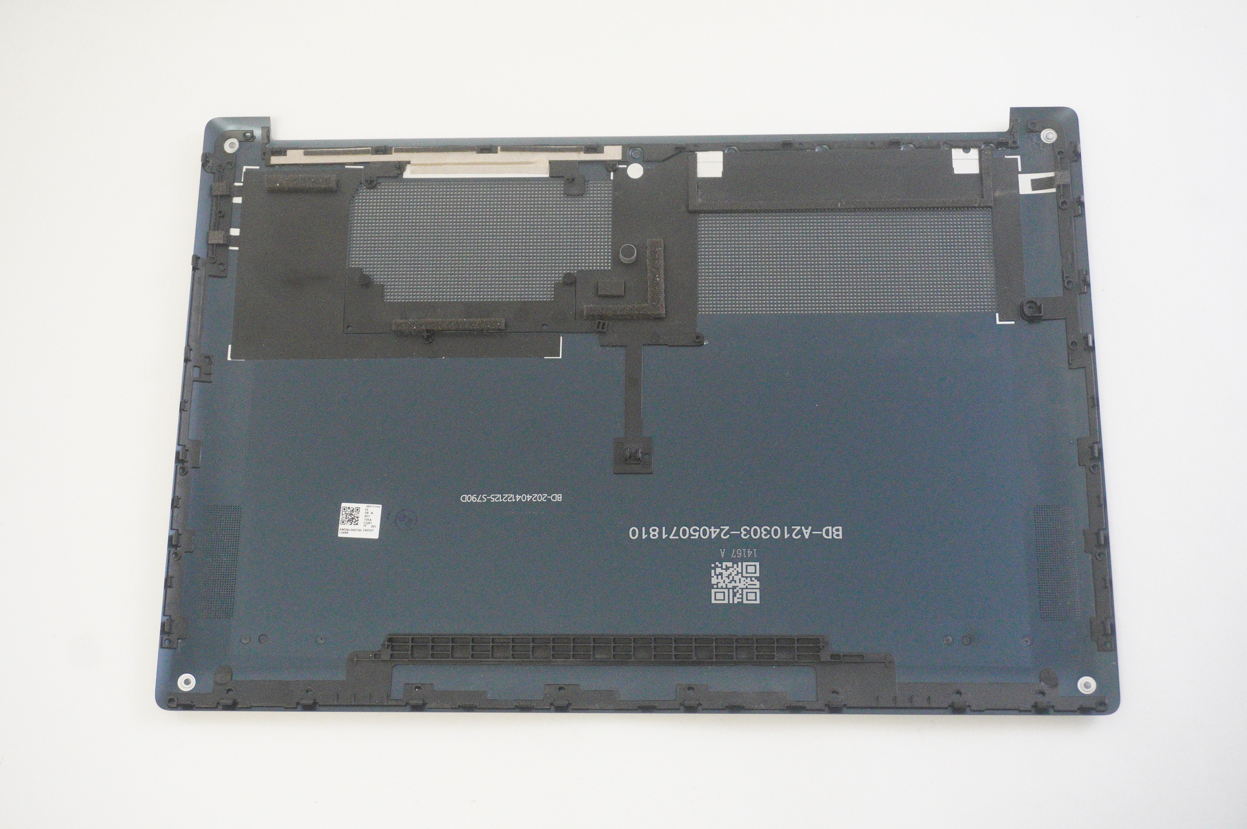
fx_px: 1609
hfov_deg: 42.4
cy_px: 414
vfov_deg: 28.9
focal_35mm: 46
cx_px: 624
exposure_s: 1/200
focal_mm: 31
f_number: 5.6
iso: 6400
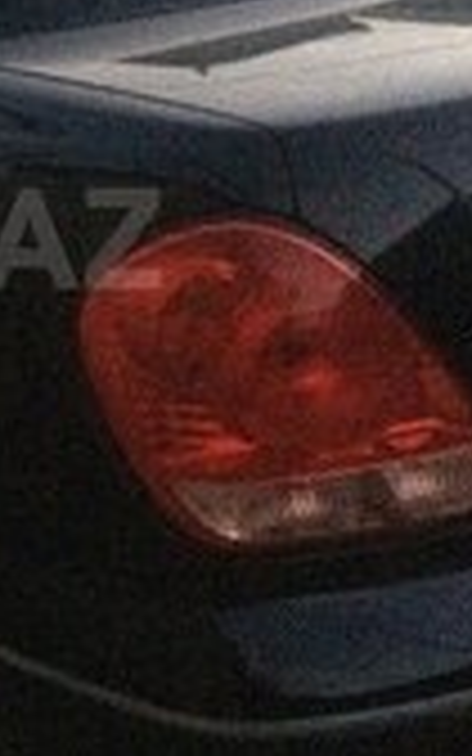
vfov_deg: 22.7
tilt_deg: -20.3
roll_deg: -1.3
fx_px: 1873
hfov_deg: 13.7
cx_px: -184
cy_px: 238
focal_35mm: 91
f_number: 2.2
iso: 1000
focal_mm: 4.15
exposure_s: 1/17
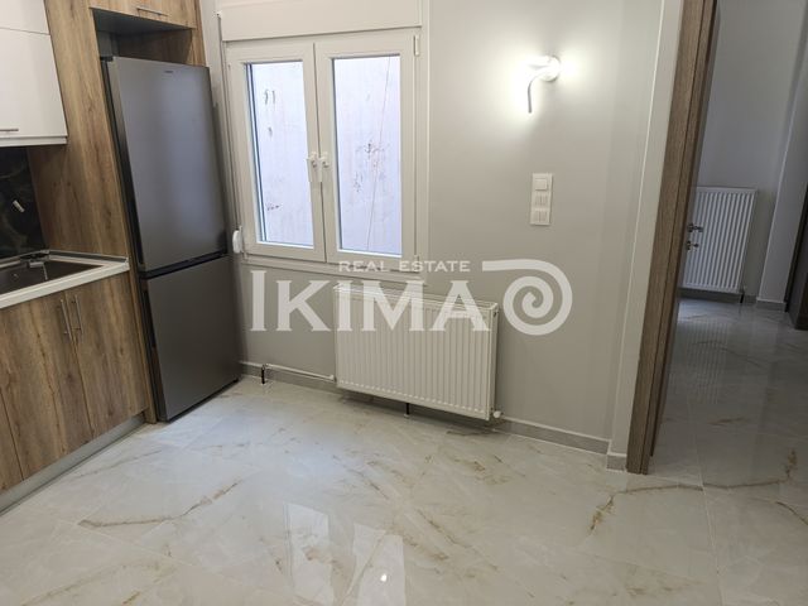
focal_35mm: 23
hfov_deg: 73.9
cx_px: 404
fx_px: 537
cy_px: 303
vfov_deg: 58.9
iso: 400
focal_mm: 6.14
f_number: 1.6
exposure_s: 1/100
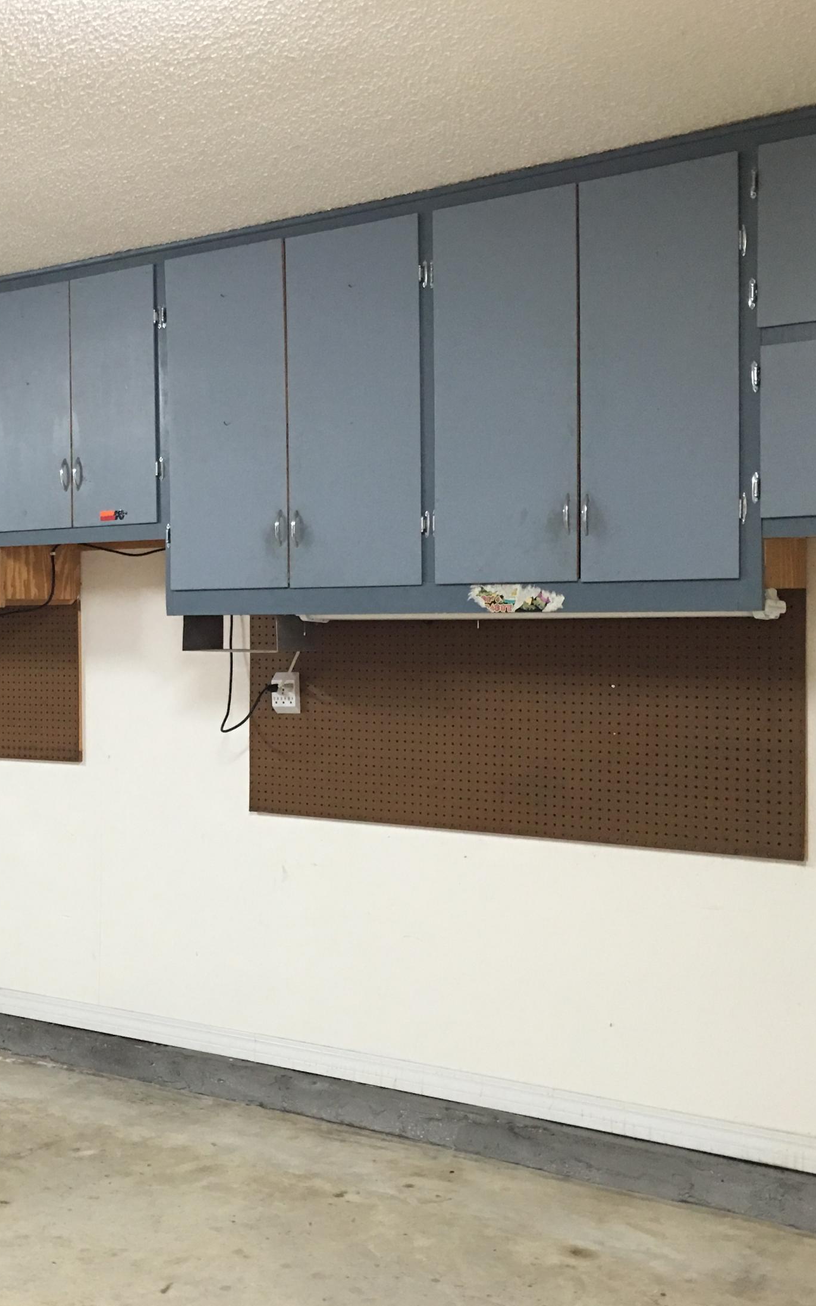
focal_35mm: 42
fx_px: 1495
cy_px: 656
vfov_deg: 47.2
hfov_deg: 30.0
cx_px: 198
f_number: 2.2
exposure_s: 1/15
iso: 80
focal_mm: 4.15
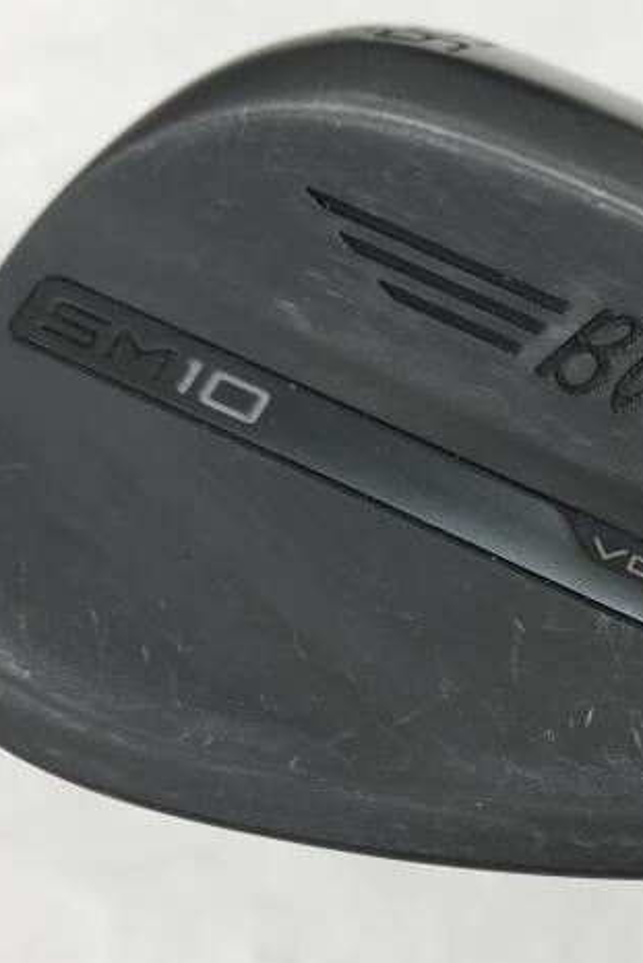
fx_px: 1606
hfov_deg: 22.1
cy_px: 579
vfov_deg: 33.3
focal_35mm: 60
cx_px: 575
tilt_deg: -70.6
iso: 25
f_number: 1.8
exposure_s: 1/60
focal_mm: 3.99
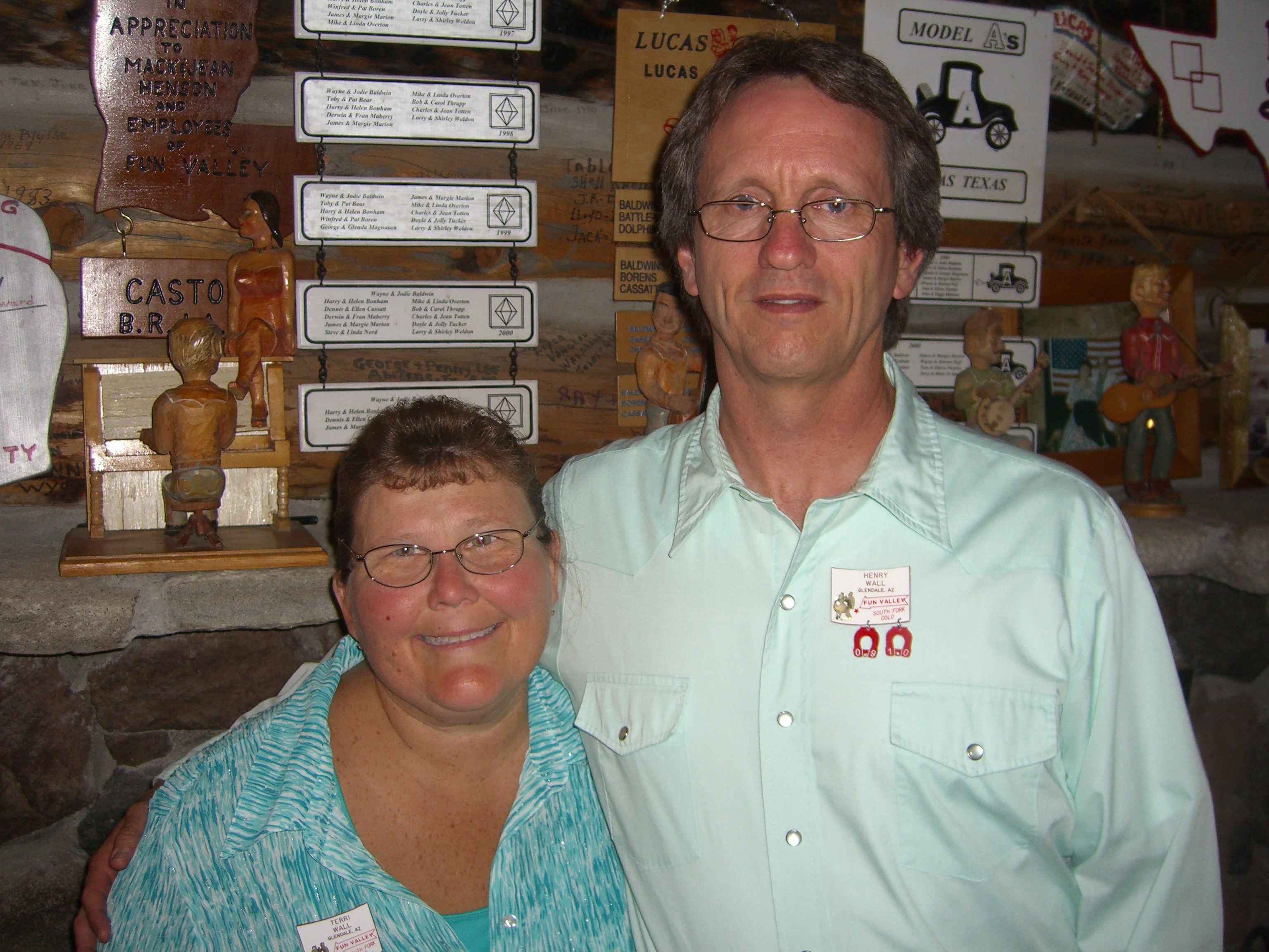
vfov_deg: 37.7
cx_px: 634
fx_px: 1393
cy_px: 476
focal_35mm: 38
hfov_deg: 49.0
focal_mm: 7.9
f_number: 2.8
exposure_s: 1/60
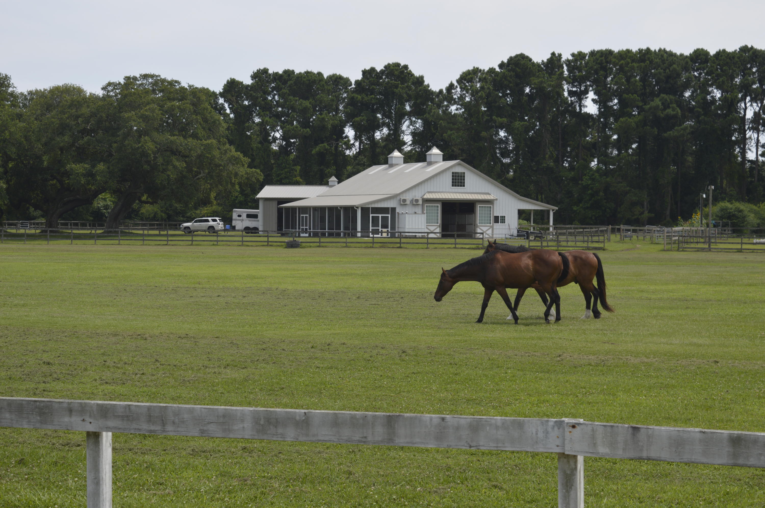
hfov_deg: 24.6
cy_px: 254
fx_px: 1751
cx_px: 382
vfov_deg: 16.5
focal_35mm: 82
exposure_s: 1/250
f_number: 8
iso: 100
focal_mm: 55
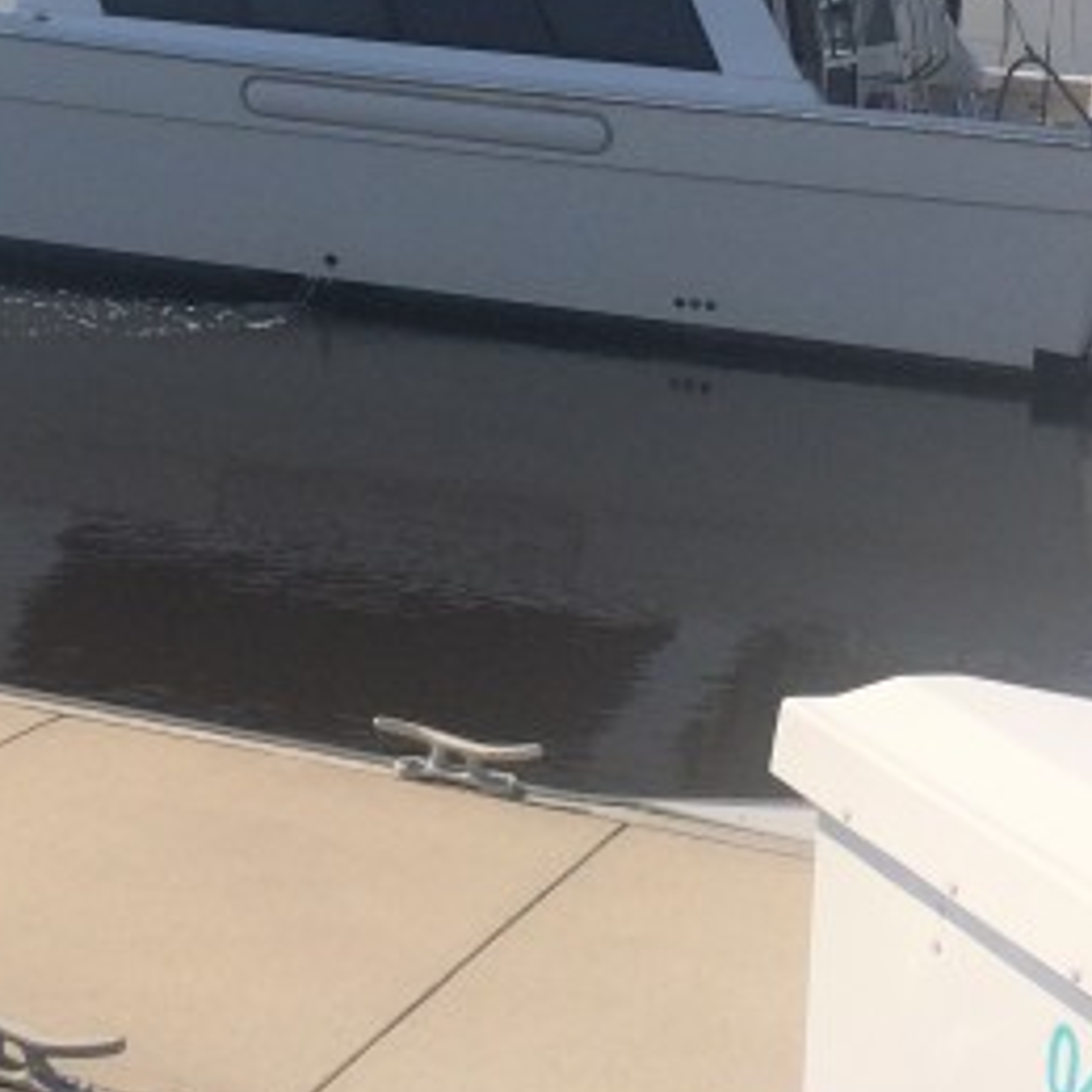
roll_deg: -3.7
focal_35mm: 79
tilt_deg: -0.9
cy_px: -8
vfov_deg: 21.1
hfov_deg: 21.9
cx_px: 500
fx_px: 2820
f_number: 2.2
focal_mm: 4.15
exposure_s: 1/4115
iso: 32
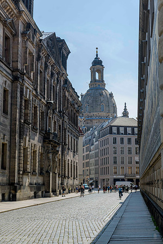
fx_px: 394
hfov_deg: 23.4
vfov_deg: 34.5
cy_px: 122
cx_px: 82
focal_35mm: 58
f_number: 5
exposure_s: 1/500
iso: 64
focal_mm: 58
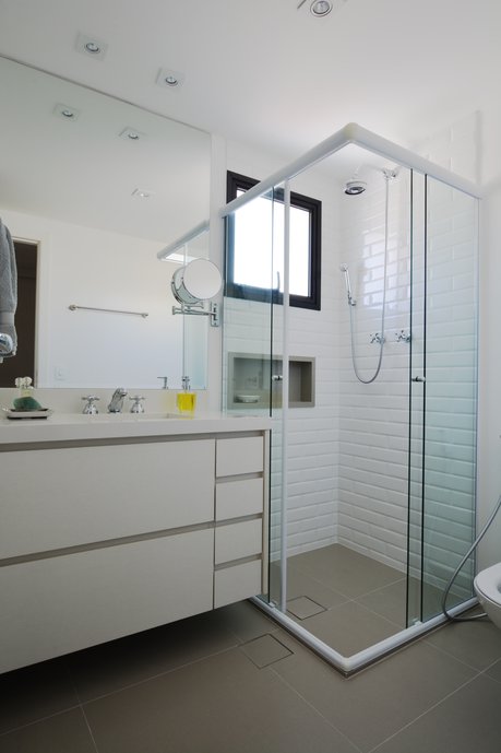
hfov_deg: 63.2
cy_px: 376
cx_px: 250
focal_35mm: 20
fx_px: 407
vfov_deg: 85.4
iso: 100
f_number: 16
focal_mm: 13
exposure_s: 1/2
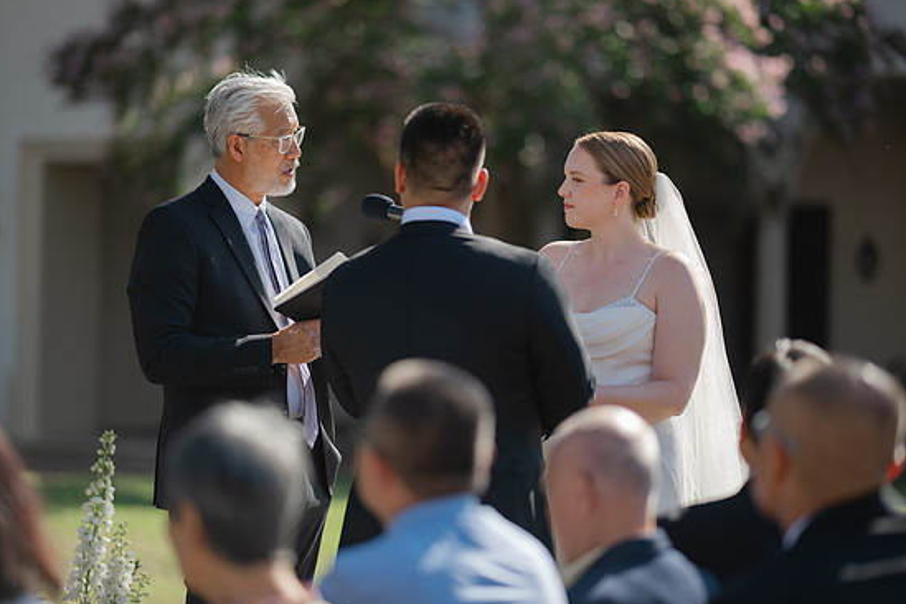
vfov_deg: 12.1
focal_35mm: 113
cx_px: 436
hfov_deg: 18.1
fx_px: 2844
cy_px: 313
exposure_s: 1/1600
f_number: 1.4
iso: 64
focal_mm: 105
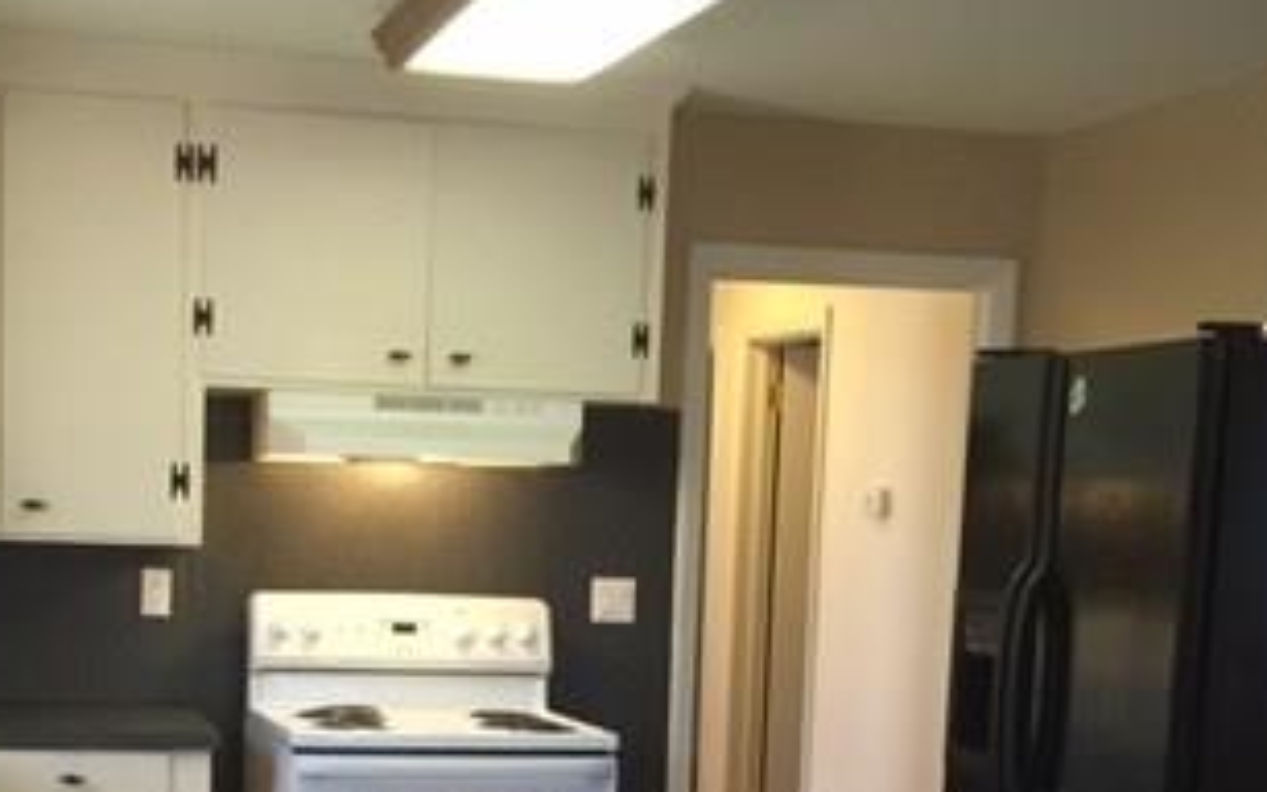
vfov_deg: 19.8
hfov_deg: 31.8
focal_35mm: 64
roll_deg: -1.0
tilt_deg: -6.9
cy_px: 755
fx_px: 2210
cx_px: 470
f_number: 2.2
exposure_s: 1/30
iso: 160
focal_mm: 4.15
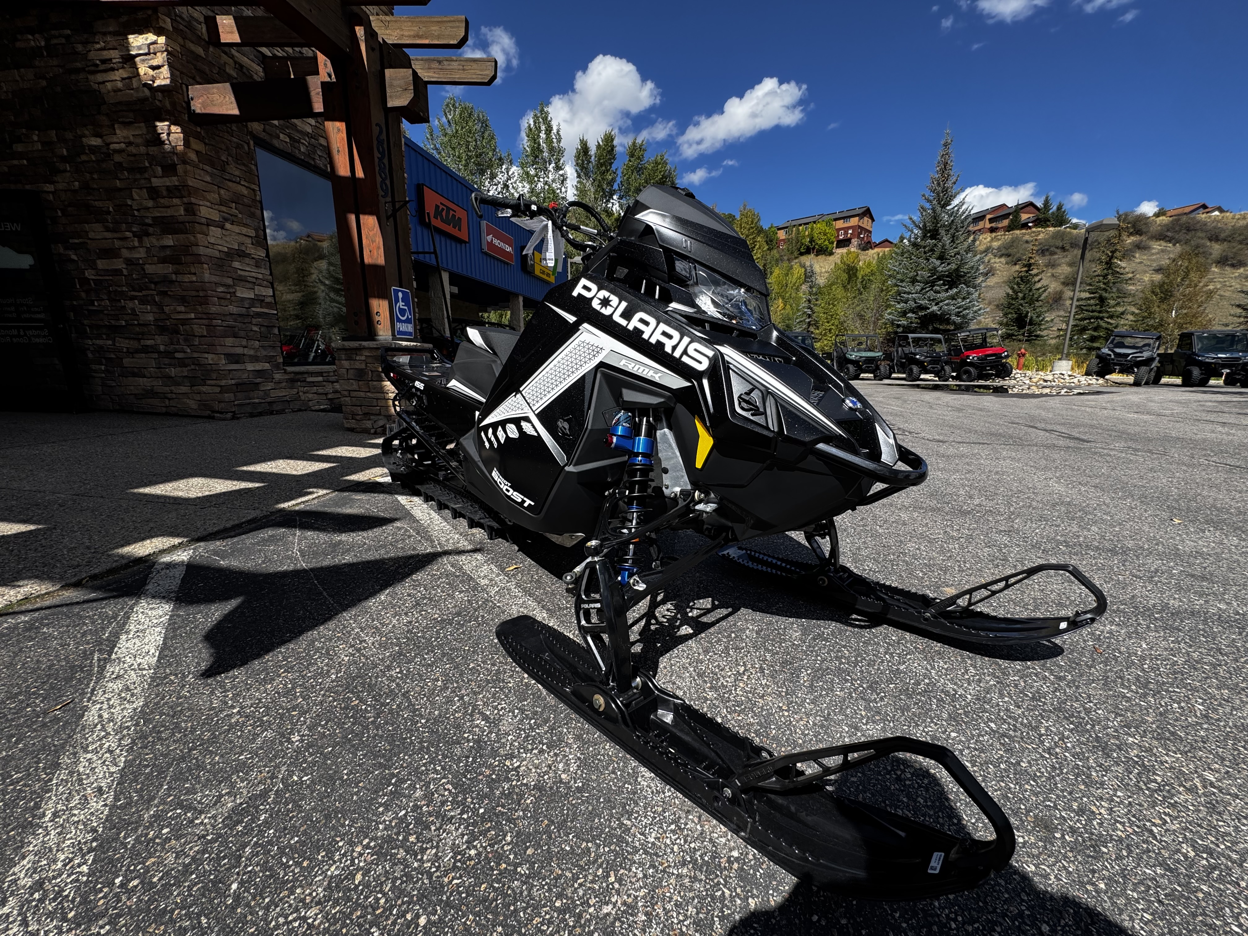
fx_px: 505
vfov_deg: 85.7
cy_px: 468
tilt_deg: -13.7
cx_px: 624
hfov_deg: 102.1
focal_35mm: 14
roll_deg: +0.1
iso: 50
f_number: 2.2
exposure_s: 1/1034
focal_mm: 2.22
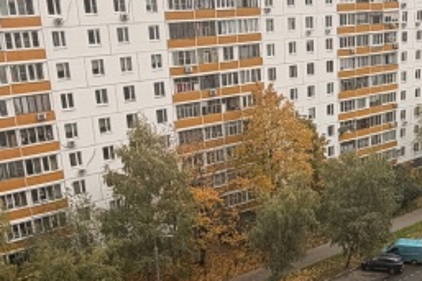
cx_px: 384
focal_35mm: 58
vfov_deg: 23.2
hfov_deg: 32.7
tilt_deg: -18.3
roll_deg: -0.4
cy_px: 192
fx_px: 679
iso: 50
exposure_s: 1/351
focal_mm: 2.22
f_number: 2.2
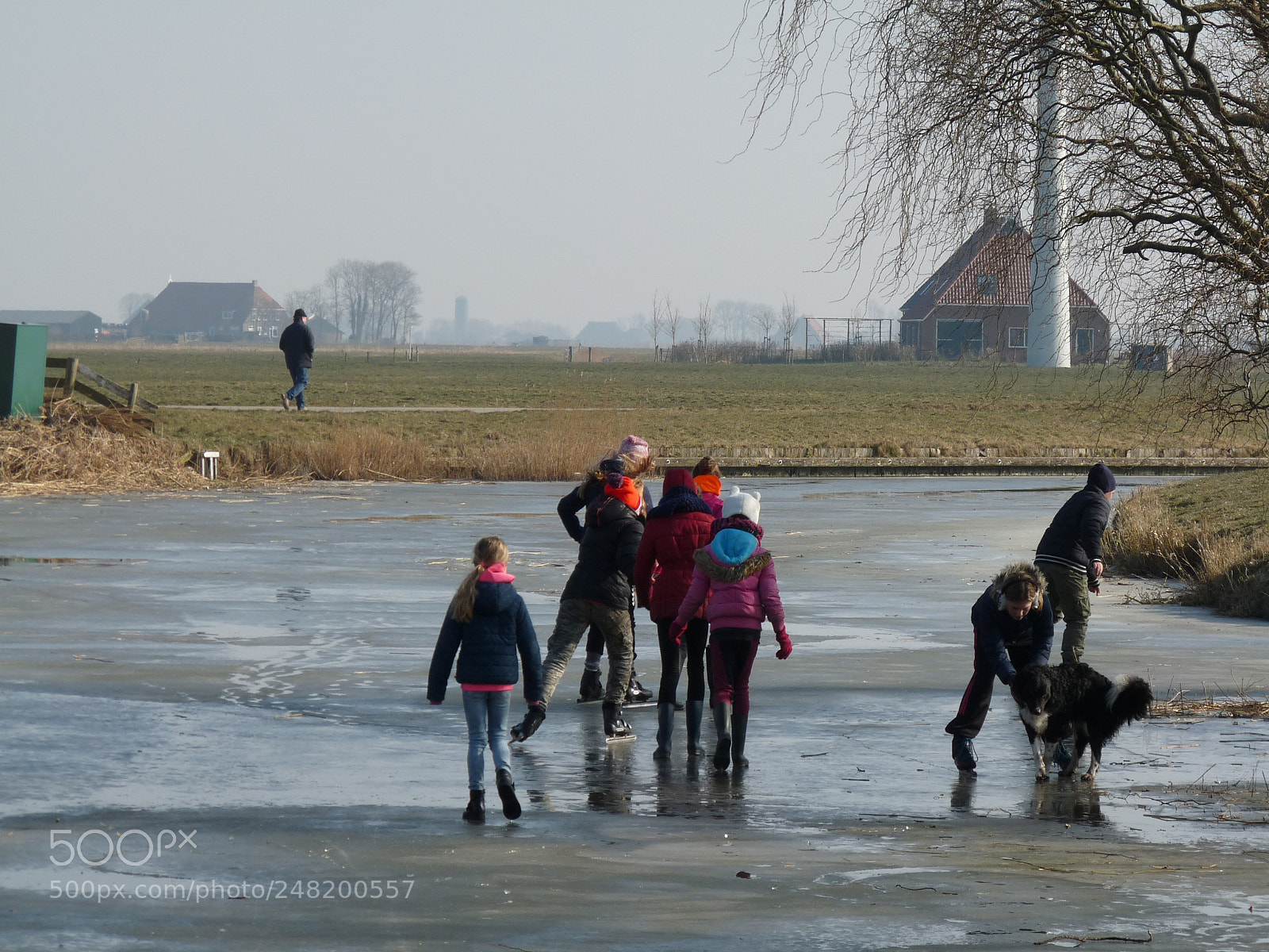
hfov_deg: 9.8
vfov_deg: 7.4
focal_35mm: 201
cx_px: 634
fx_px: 7369
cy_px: 476
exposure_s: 1/500
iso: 100
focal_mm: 35.6
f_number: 5.6
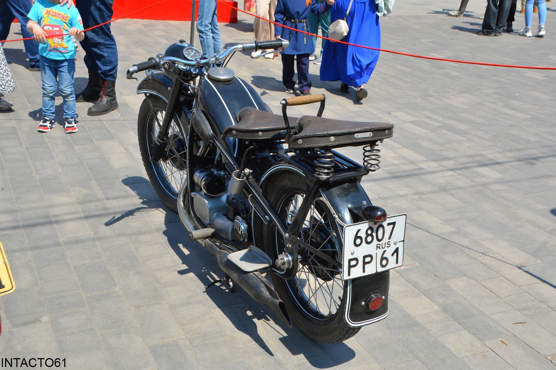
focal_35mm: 39
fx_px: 602
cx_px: 278
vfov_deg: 34.2
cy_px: 185
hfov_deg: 49.6
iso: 125
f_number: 8
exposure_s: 1/250
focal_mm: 26
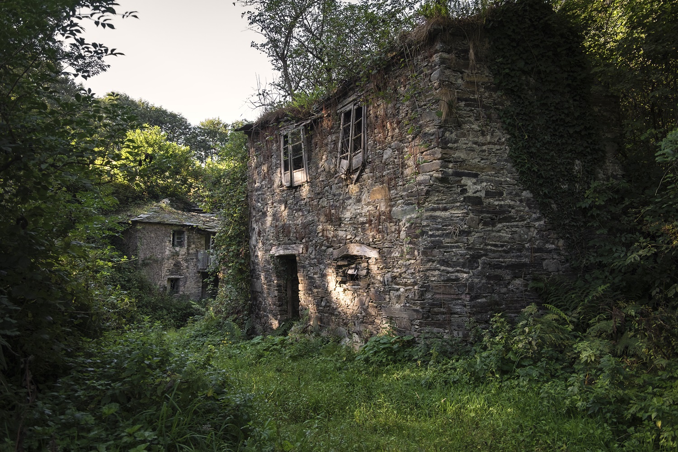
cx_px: 339
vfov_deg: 42.3
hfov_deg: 60.3
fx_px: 584
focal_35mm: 31
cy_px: 226
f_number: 4
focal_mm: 20.8
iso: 200
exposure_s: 1/125
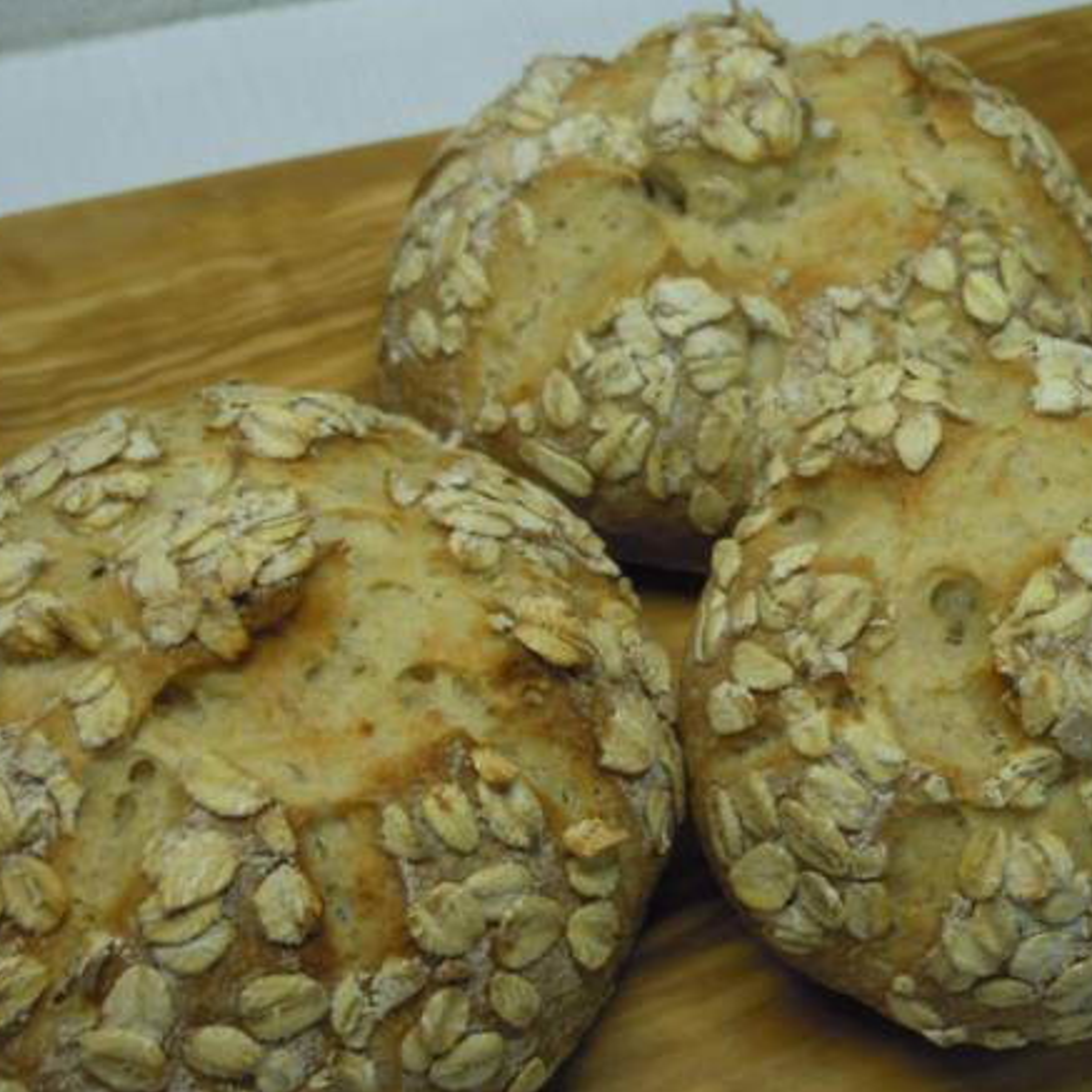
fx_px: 1213
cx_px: 672
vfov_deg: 48.4
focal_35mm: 34
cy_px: 540
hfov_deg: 48.1
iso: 100
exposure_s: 1/50
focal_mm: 5
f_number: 2.7
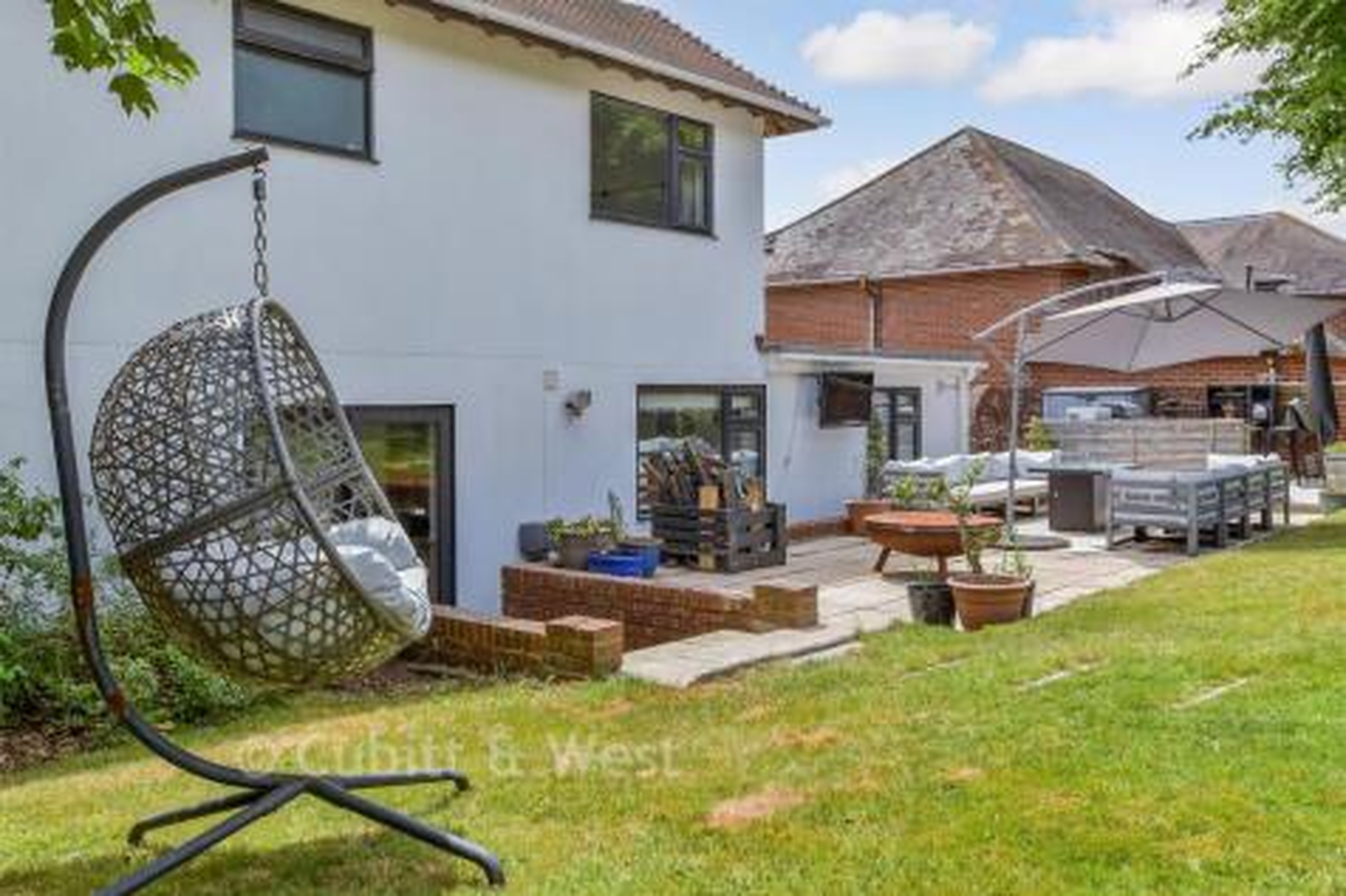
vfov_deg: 43.6
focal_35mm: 30
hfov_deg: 61.9
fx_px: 1121
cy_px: 448
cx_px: 673
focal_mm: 20
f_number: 8
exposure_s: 1/400
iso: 200
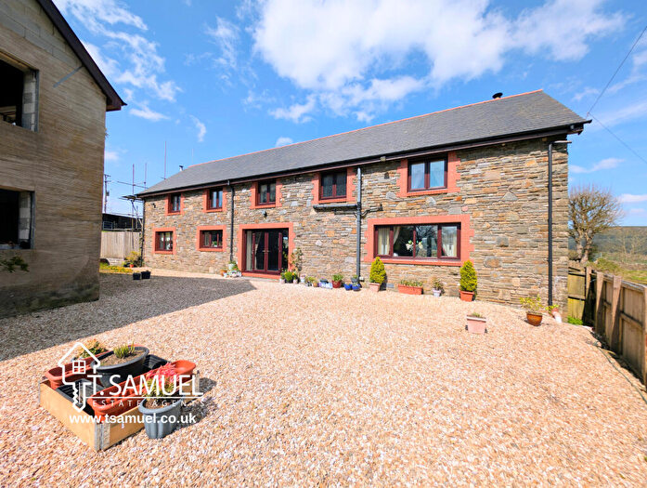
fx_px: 225
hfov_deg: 110.4
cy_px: 244
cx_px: 324
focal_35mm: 12
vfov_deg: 94.7
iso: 41
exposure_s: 1/1887
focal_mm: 2.23
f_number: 1.95
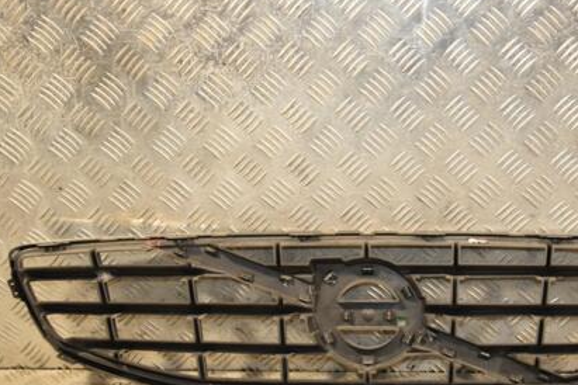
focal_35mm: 55
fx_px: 879
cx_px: 373
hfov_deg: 36.1
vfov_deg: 24.7
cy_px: 242
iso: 800
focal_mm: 25
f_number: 5
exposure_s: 1/125
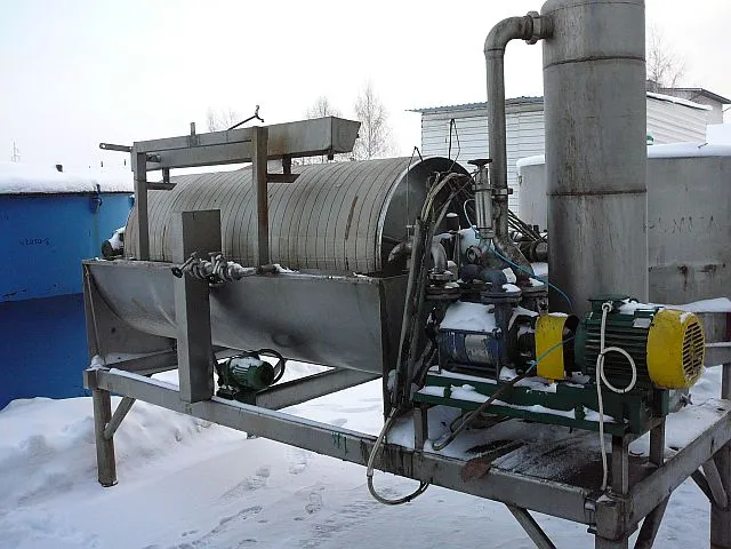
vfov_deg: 40.7
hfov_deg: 52.6
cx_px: 366
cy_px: 274
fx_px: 739
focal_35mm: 35
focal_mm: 5.2
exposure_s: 1/500
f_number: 2.8
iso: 200
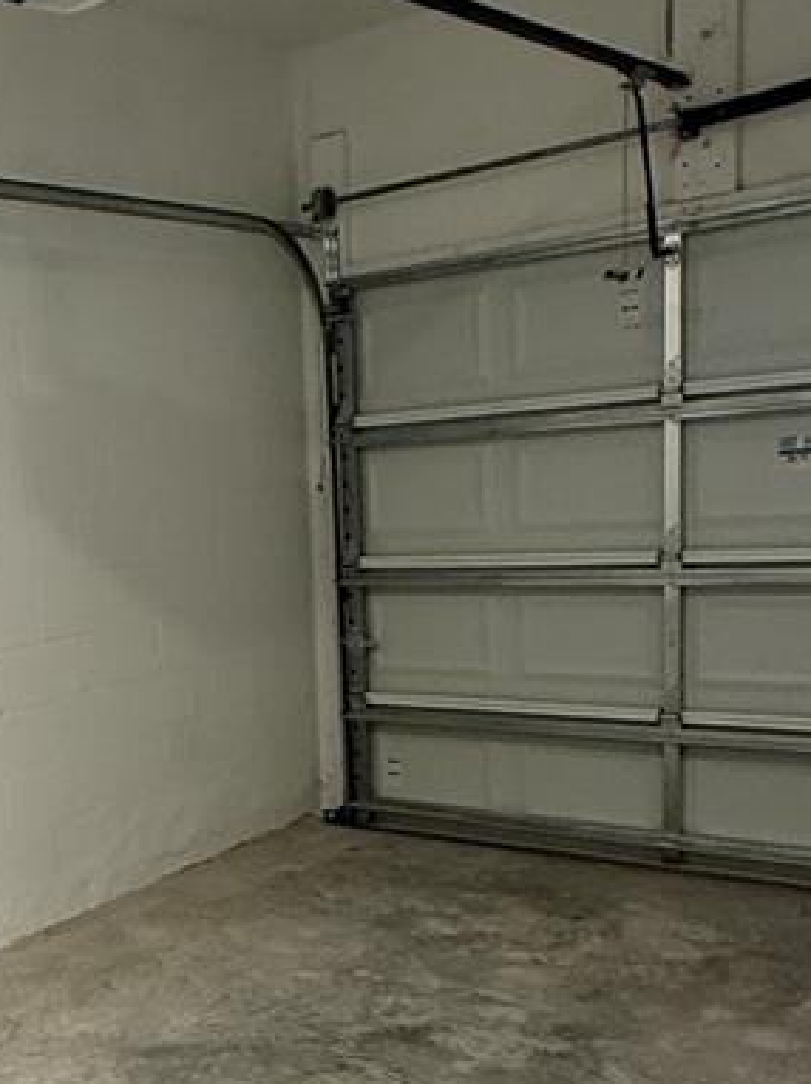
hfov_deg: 30.6
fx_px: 1376
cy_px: 738
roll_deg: +4.8
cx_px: 9
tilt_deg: -11.1
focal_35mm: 44
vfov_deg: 42.3
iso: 320
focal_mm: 2.22
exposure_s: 1/60
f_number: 2.2
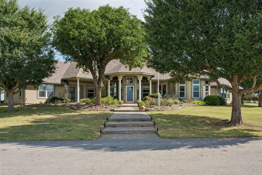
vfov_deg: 41.1
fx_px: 233
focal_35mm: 32
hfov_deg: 58.7
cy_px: 88
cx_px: 131
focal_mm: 32
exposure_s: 1/400
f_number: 8
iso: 200
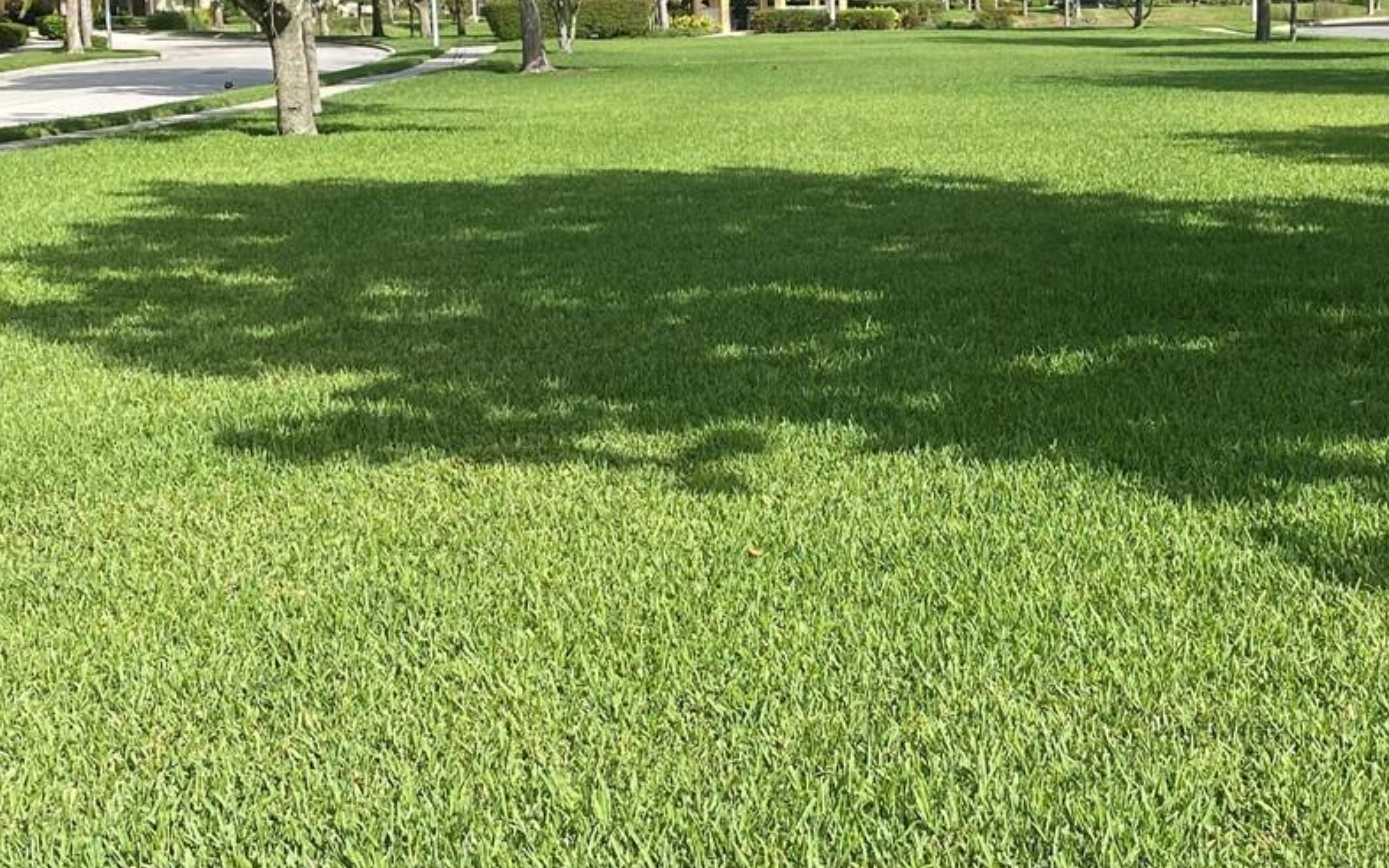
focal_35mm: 56
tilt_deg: -6.7
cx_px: 987
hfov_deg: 35.7
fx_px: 2120
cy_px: 247
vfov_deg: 23.0
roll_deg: +1.4
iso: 32
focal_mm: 4.25
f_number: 1.8
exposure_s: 1/2141
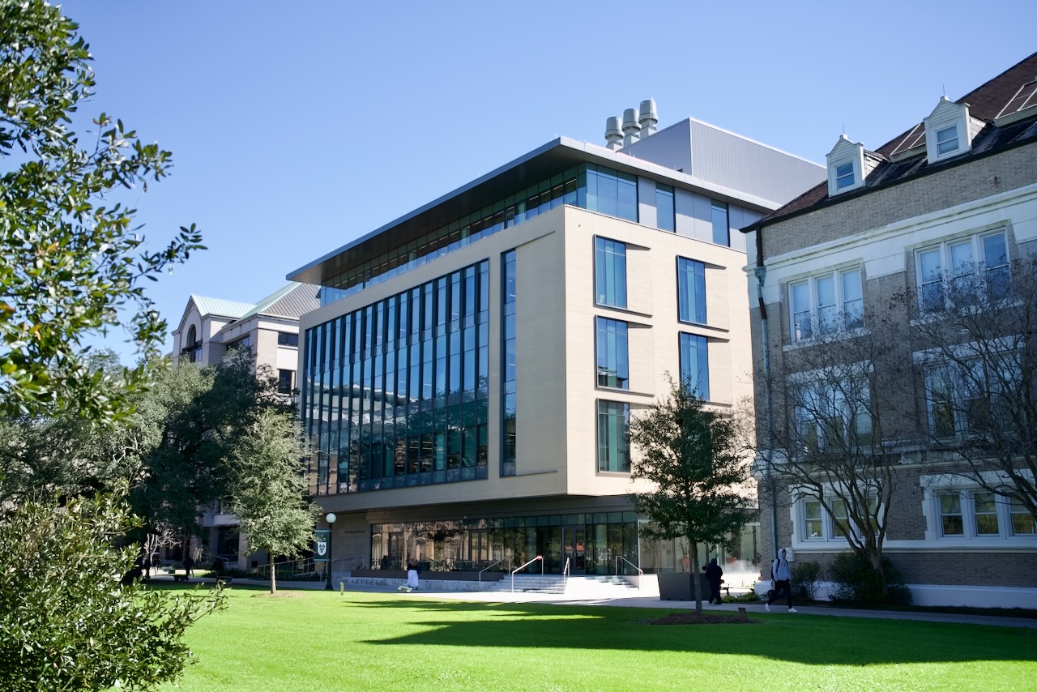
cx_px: 518
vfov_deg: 37.9
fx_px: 1008
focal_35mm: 35
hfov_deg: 54.4
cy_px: 346
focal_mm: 35
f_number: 2.5
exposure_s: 1/1000
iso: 125
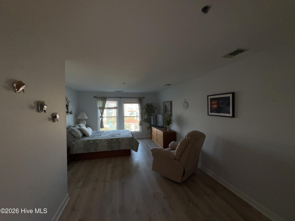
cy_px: 110
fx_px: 119
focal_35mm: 14
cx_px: 148
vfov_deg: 85.7
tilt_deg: -0.8
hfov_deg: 102.1
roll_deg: +0.4
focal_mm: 2.22
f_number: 2.2
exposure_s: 1/122
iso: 32
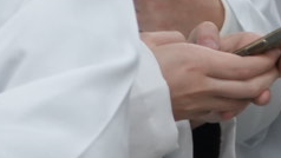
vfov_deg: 3.0
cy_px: -249
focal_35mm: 406
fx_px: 3026
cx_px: 600
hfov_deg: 5.2
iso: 1250
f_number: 5
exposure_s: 1/160
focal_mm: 57
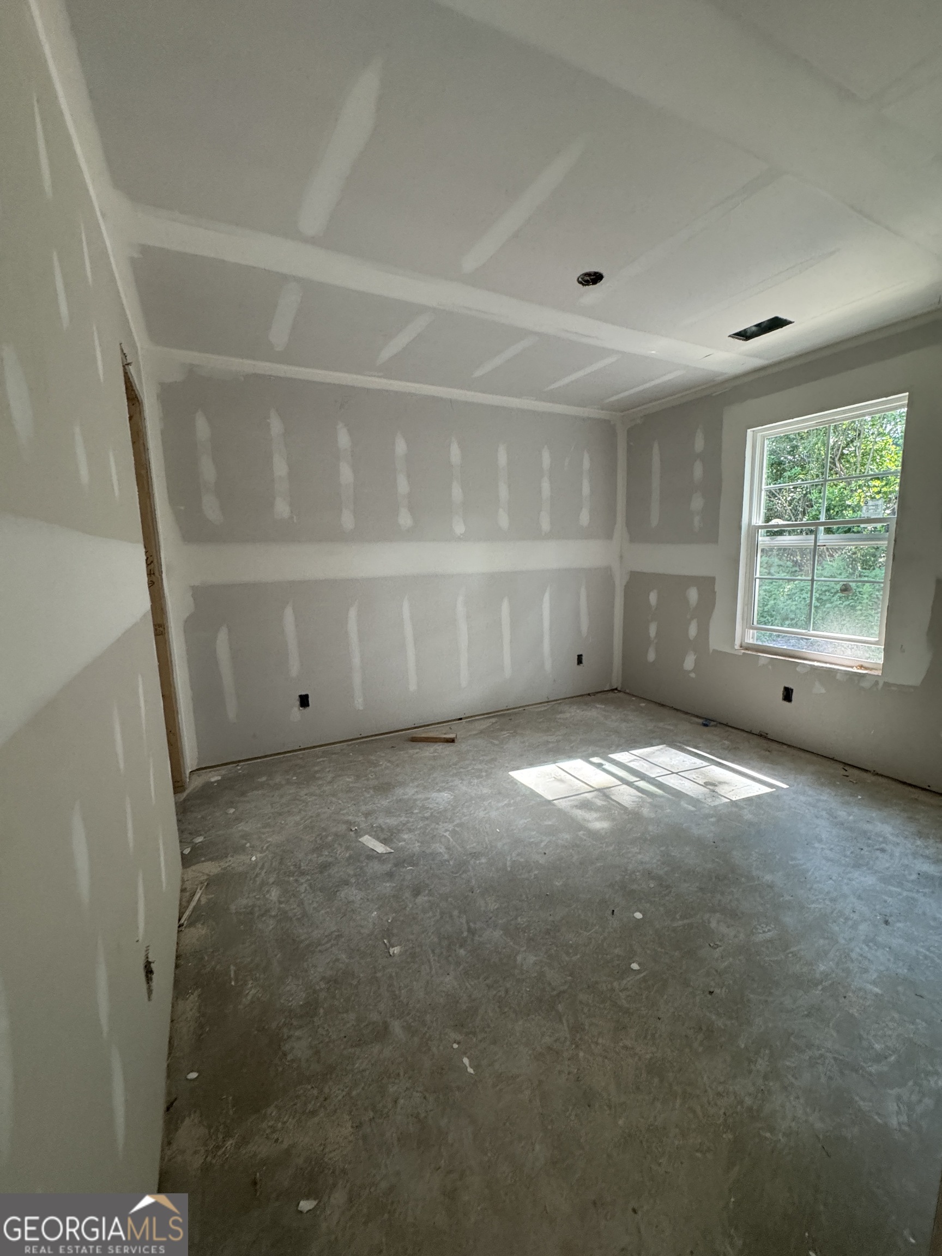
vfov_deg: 102.1
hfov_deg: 85.7
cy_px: 628
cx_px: 471
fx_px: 508
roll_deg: +2.1
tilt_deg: -8.6
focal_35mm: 14
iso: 320
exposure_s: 1/74
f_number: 2.2
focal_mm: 2.22
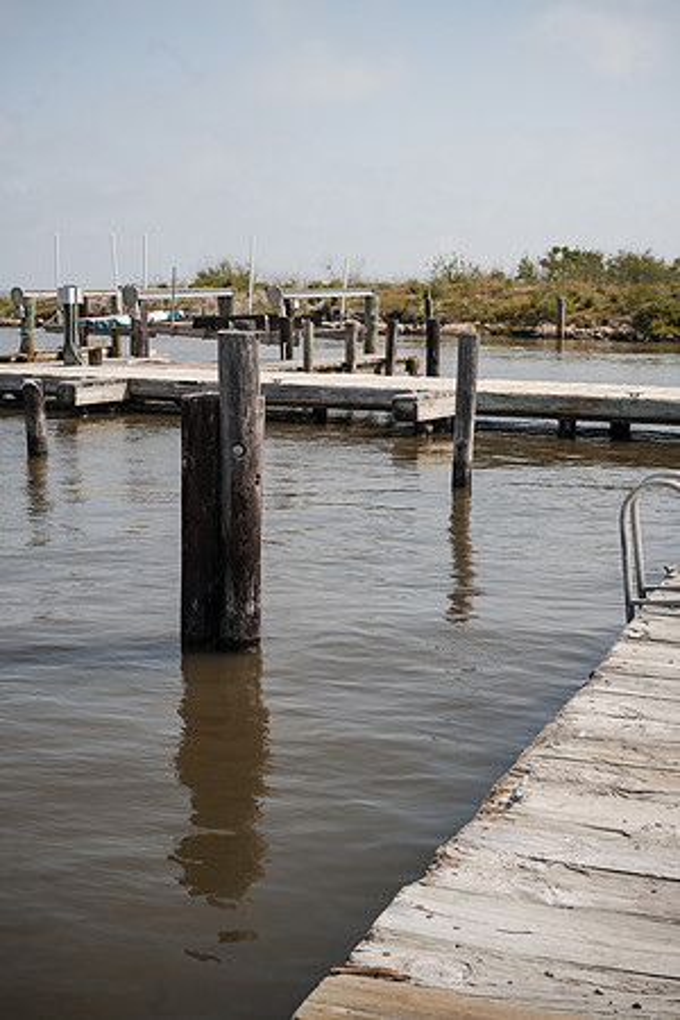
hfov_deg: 27.0
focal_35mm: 50
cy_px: 510
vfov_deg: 39.6
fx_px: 1417
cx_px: 340
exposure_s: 1/1000
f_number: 7.1
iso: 200
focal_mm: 50
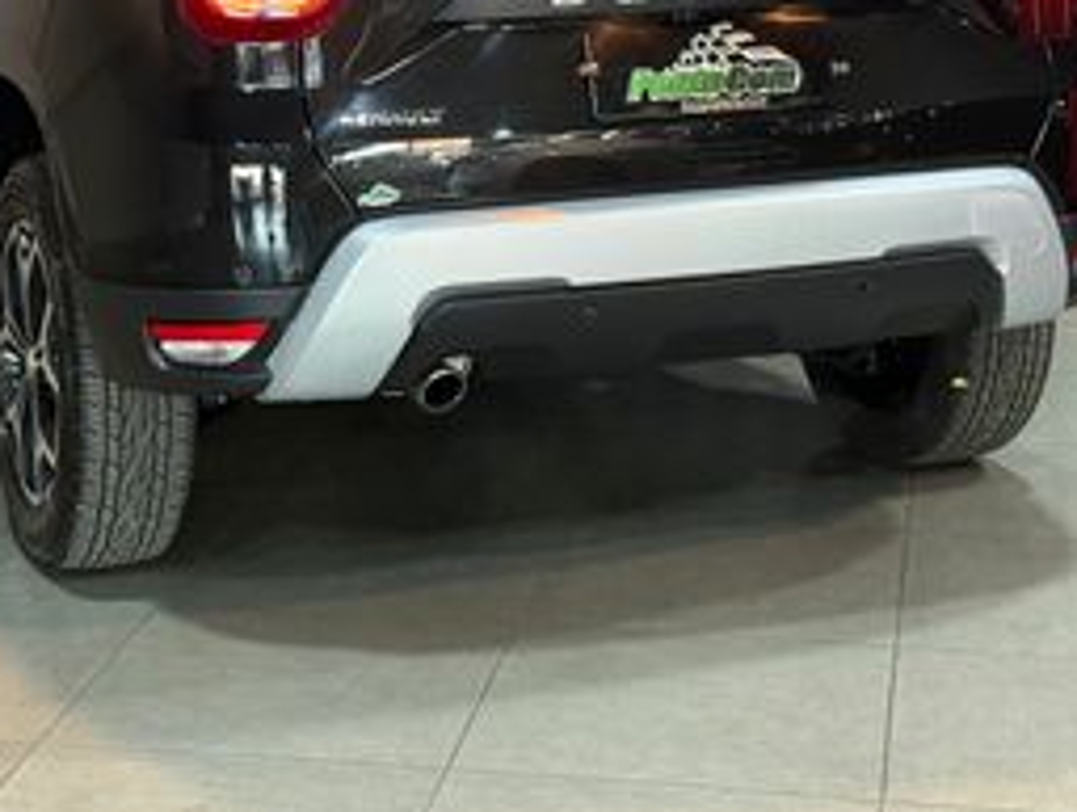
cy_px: 72
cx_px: 475
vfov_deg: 16.6
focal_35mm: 88
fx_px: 2743
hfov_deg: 22.2
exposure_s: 1/30
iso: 400
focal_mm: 6.76
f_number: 1.78
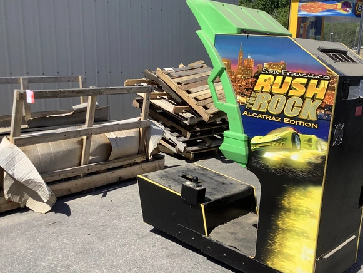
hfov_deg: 46.4
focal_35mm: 40
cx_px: 224
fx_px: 420
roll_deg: -1.3
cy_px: 155
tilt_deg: -13.1
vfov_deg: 35.9
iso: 25
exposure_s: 1/1404
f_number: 2.4
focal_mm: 3.3
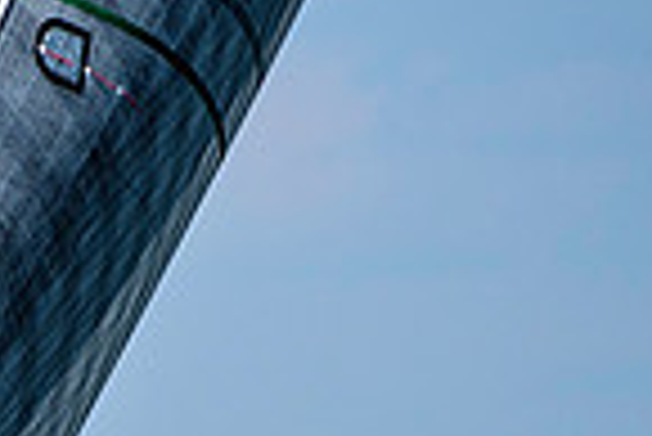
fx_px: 35587
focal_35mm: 1963
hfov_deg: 1.0
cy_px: 667
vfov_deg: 0.7
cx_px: -621
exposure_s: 1/2500
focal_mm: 310
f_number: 5.6
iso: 400
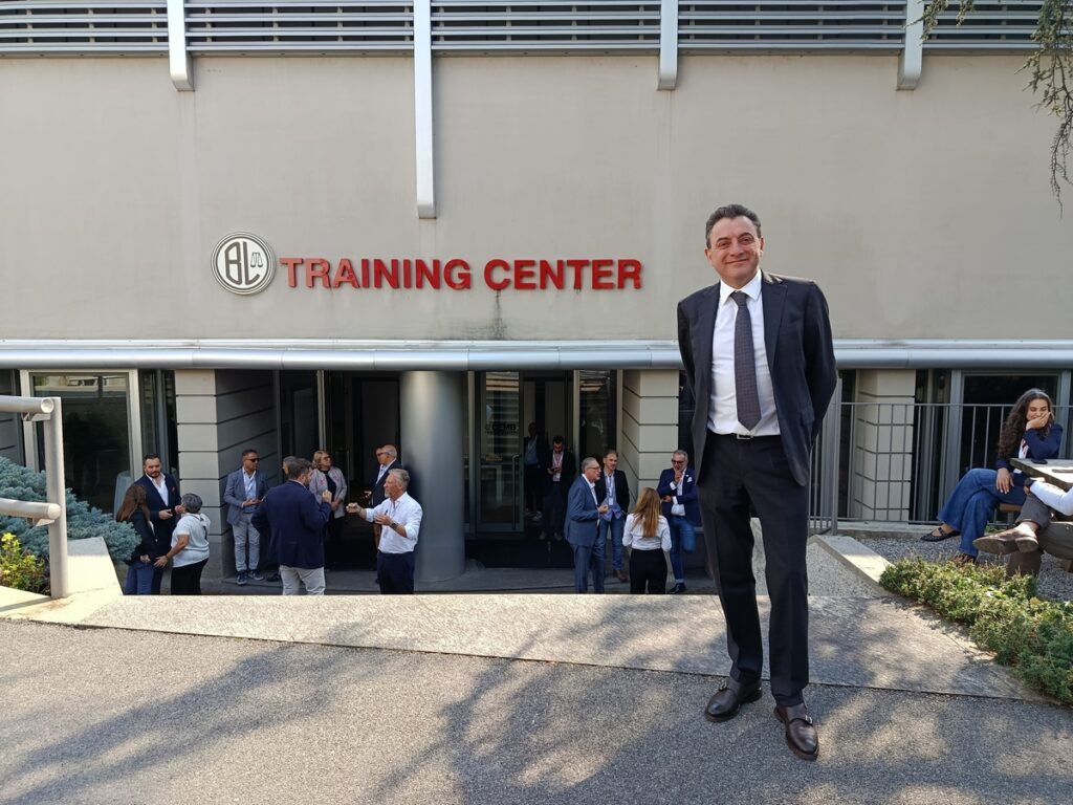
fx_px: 744
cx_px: 536
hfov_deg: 71.6
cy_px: 402
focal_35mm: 24
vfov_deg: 56.8
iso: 50
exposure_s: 1/150
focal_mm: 5.24
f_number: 1.7
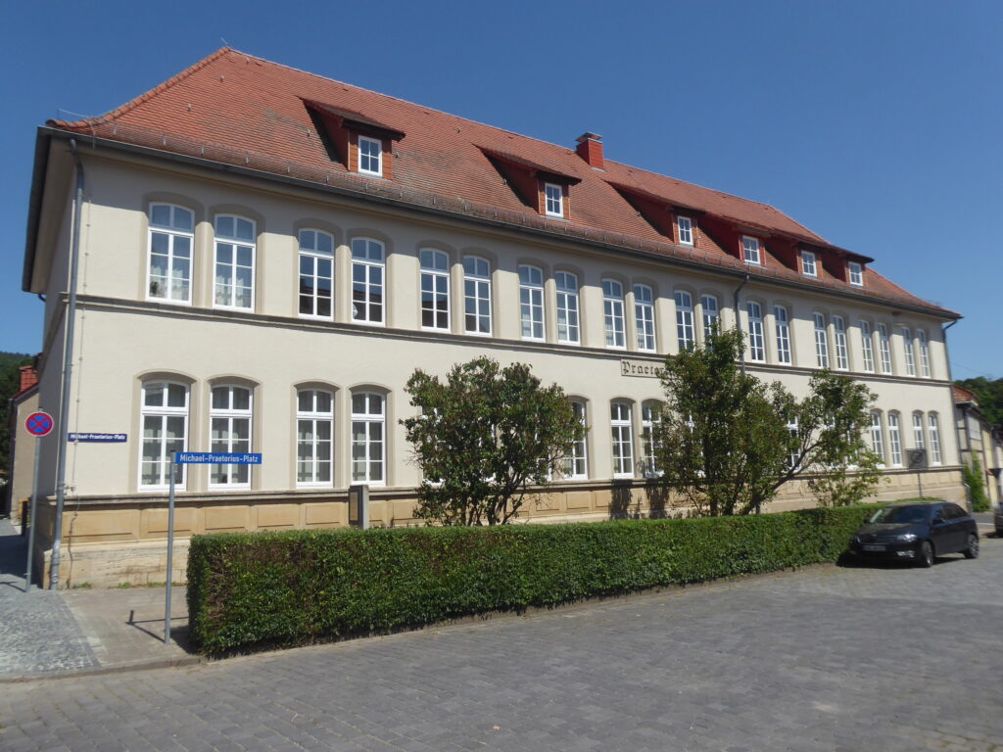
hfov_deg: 71.6
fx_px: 695
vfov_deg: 56.8
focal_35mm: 24
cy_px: 376
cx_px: 502
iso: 80
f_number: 3.3
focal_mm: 4.3
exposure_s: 1/1000
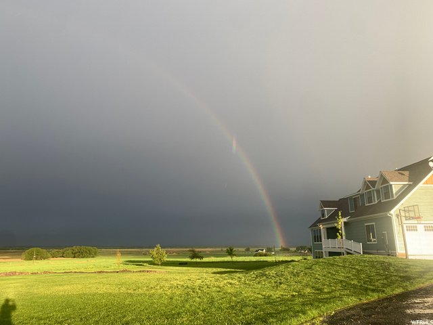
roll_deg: -1.0
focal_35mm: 26
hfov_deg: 67.3
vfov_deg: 53.1
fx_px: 325
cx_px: 216
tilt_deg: +13.2
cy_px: 162
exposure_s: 1/208
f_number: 1.8
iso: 25
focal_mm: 4.25
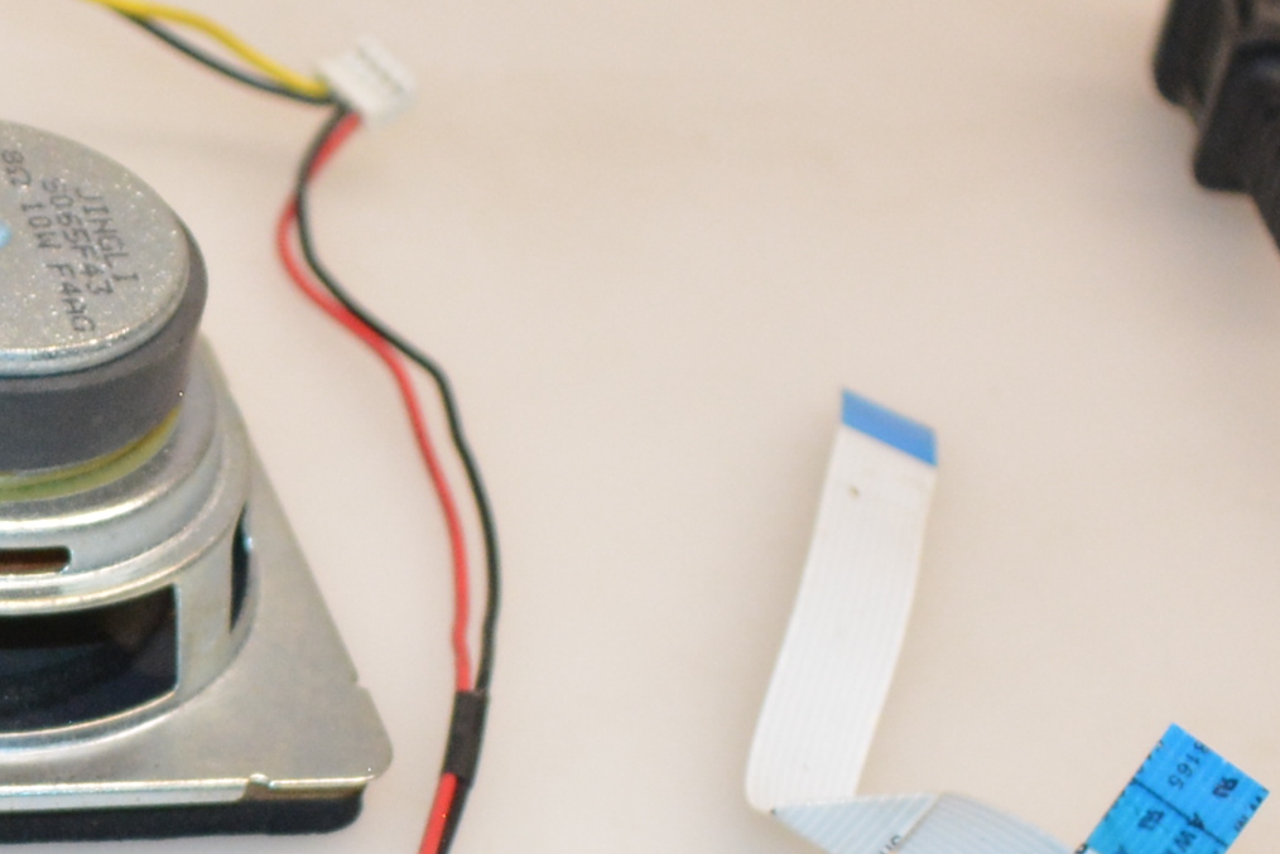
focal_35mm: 133
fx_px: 4731
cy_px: 1082
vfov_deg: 10.1
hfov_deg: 15.0
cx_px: -192
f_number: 3.5
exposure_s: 1/200
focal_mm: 20
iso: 800
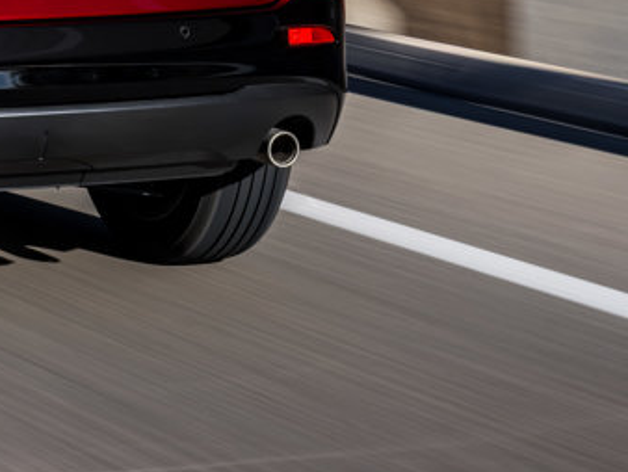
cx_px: -303
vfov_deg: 8.7
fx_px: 2996
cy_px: -349
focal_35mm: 165
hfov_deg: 11.5
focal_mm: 43
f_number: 13
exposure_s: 1/25
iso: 40
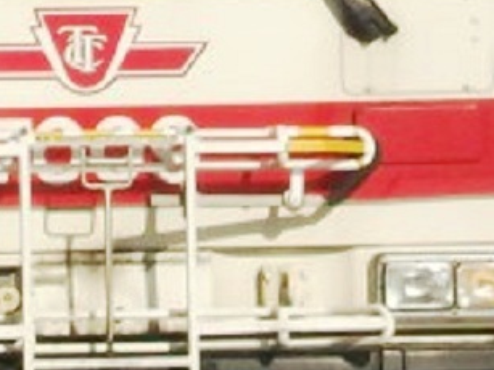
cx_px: -6
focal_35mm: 360
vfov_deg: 4.1
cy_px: -40
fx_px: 5136
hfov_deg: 5.5
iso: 80
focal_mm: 18
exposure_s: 1/387
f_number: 8.5
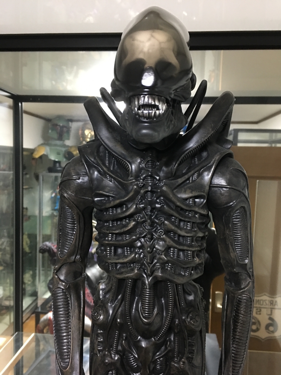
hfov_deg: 48.2
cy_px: 188
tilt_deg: -4.2
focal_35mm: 29
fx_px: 314
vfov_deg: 61.7
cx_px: 140
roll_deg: -1.4
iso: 50
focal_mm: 4.15
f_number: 2.2
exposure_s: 1/4
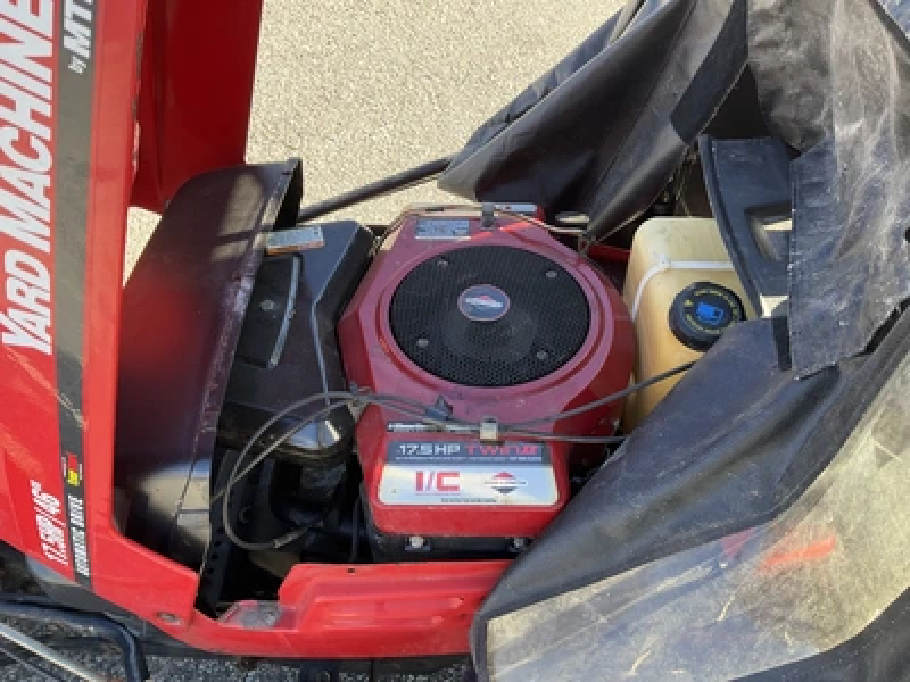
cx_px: 455
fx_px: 762
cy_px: 341
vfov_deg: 48.2
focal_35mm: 29
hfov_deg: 61.7
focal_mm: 3
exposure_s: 1/160
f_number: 1.8
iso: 32
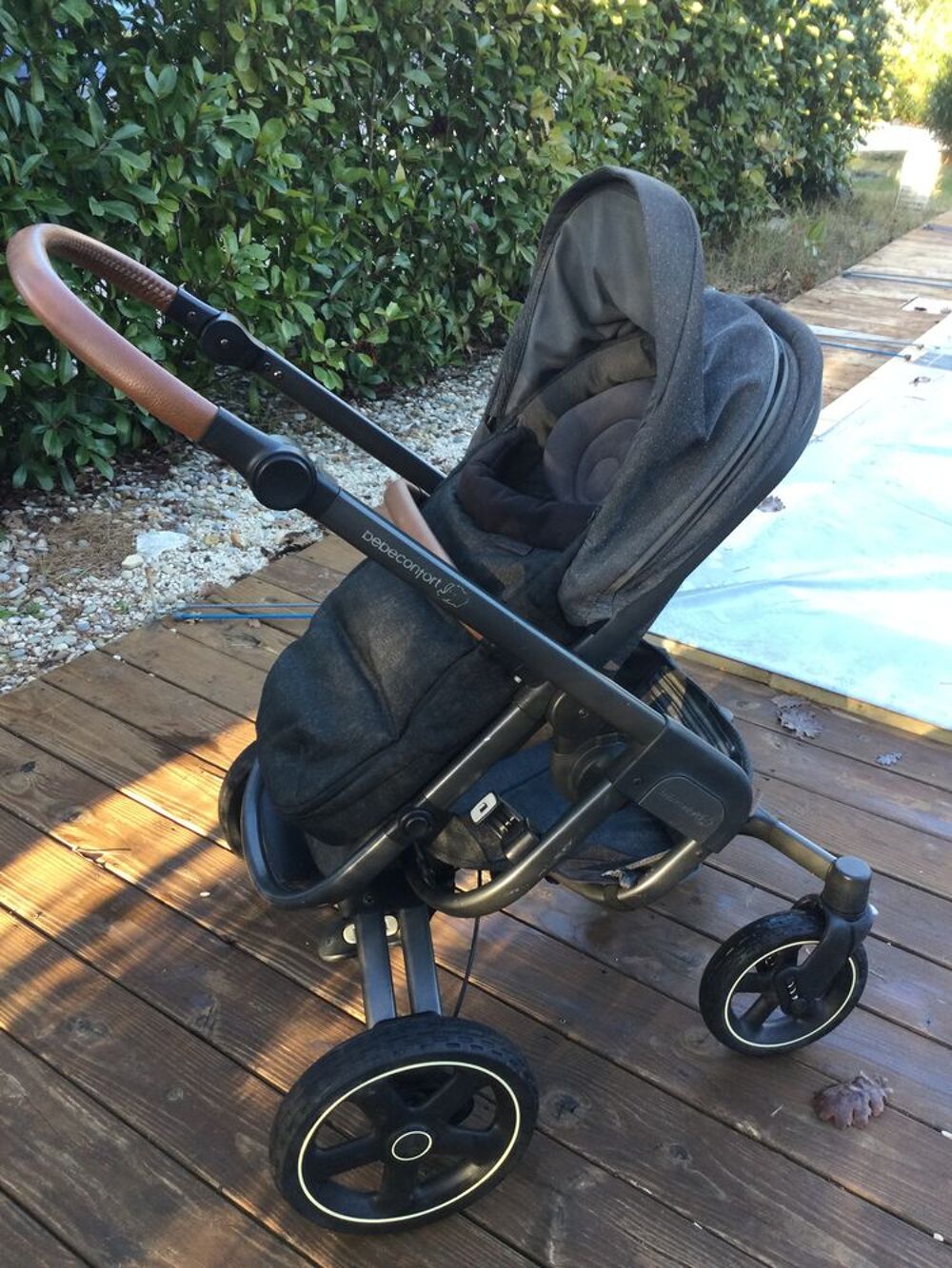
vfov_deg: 58.3
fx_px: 1137
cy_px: 634
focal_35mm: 31
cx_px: 476
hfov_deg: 45.4
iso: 25
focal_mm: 3.3
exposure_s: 1/33
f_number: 2.4
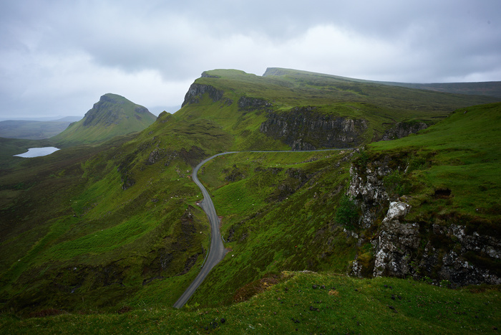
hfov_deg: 81.2
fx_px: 292
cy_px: 168
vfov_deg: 59.5
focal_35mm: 21
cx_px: 250
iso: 200
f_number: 11
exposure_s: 1/20
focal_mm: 21
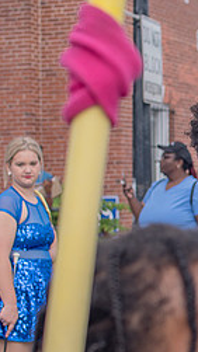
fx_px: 1177
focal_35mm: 126
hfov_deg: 9.5
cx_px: 247
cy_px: 211
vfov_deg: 17.0
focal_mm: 35
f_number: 4
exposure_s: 1/500
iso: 100
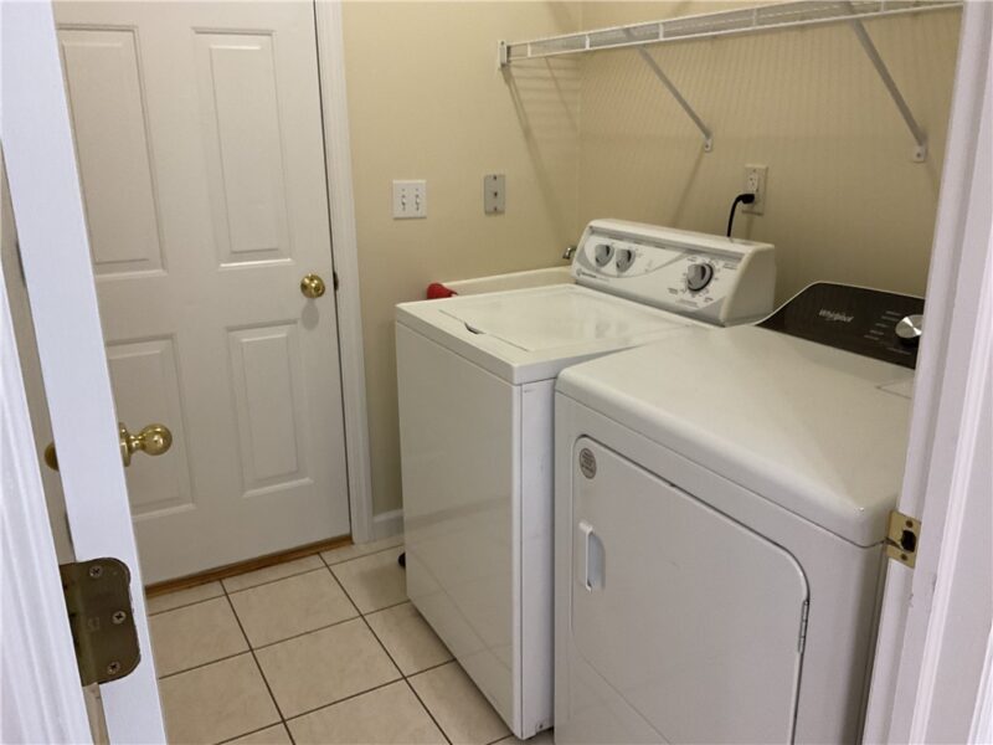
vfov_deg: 48.2
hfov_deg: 61.7
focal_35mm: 29
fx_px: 832
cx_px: 496
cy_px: 372
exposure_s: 1/60
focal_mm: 3
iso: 125
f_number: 1.8
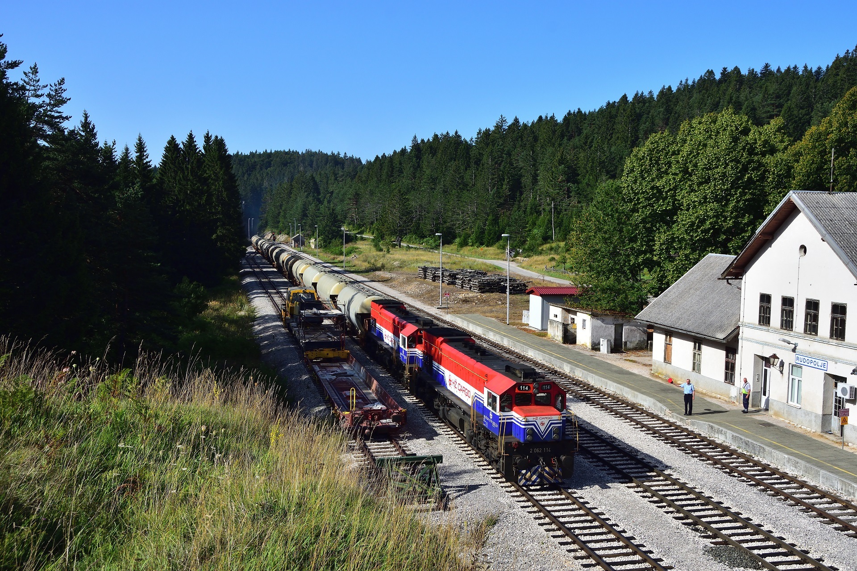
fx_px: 857
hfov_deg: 53.1
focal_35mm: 36
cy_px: 286
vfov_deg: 36.9
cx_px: 428
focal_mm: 24
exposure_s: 1/800
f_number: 7.1
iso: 200
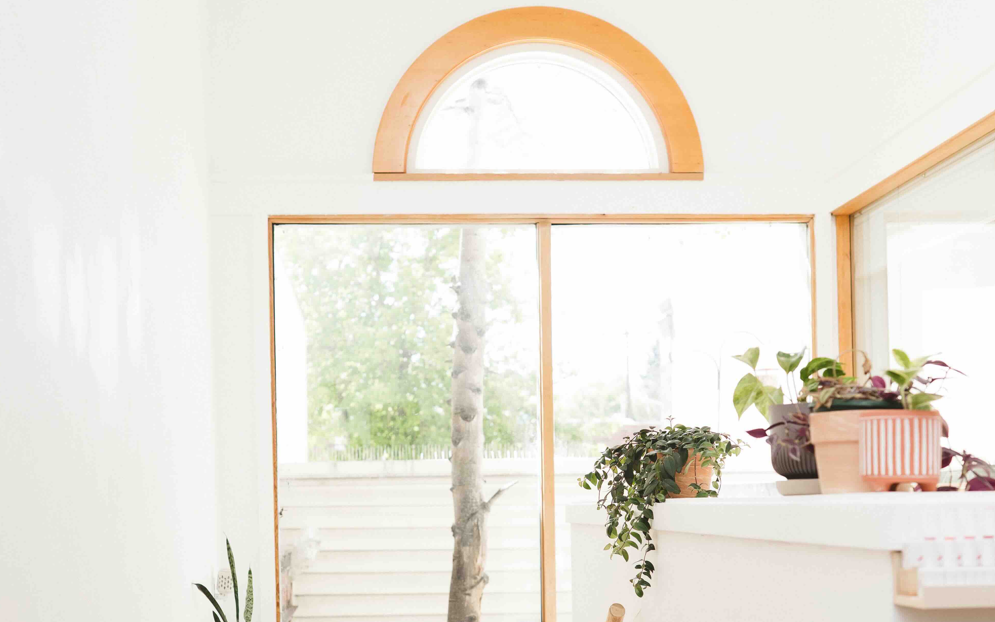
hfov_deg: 37.5
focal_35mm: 54
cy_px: 475
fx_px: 1464
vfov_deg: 23.7
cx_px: 495
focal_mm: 35
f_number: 2.8
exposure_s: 1/200
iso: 320
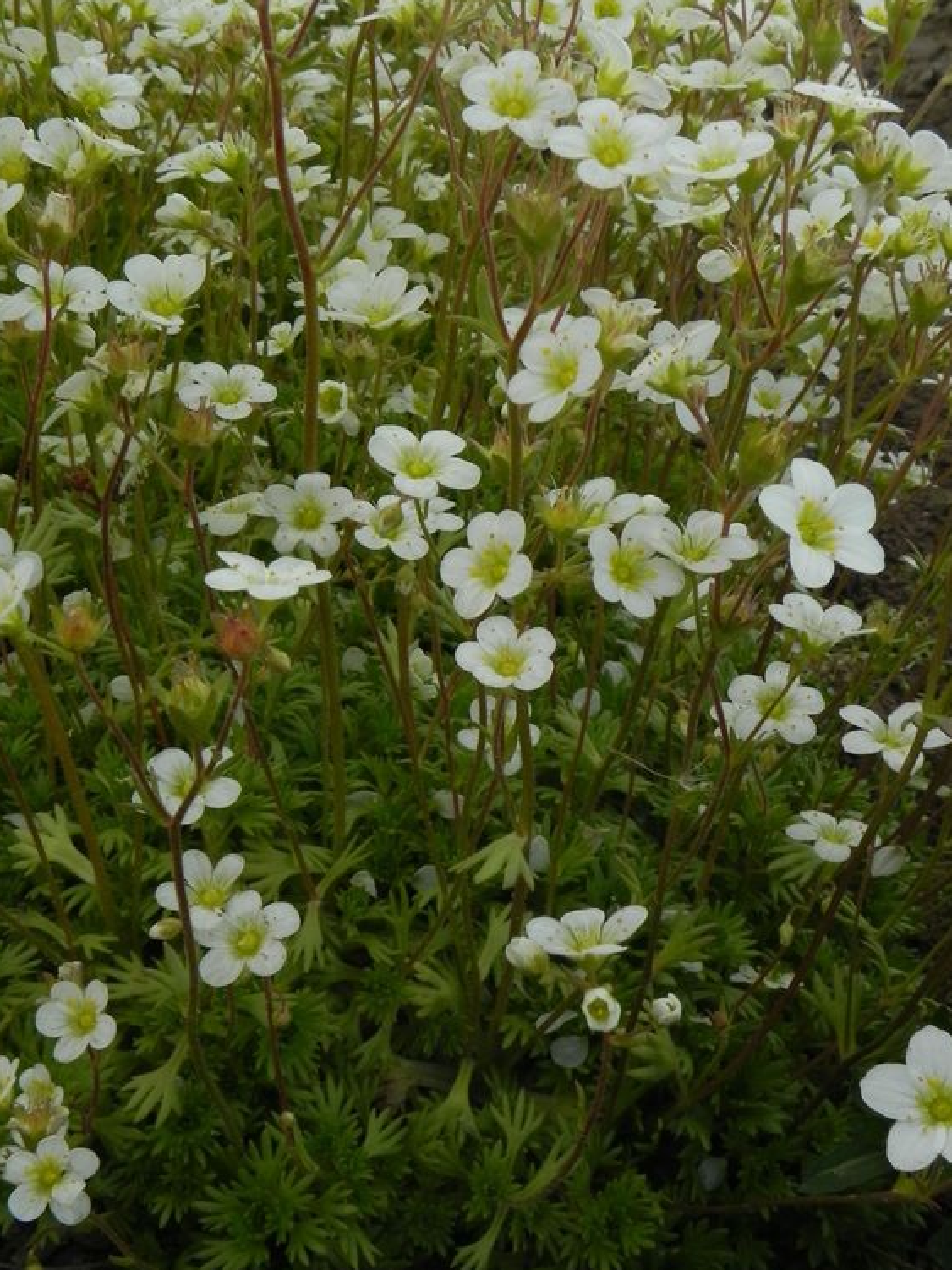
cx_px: 448
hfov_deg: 29.7
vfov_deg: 38.9
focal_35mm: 49
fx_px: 1797
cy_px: 646
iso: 200
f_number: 7.1
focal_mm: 8.2
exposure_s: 1/160
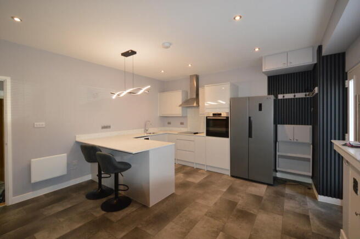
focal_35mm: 15
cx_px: 180
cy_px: 120
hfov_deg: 100.4
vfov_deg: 77.2
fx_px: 150
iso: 450
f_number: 3.5
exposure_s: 1/60
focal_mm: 10
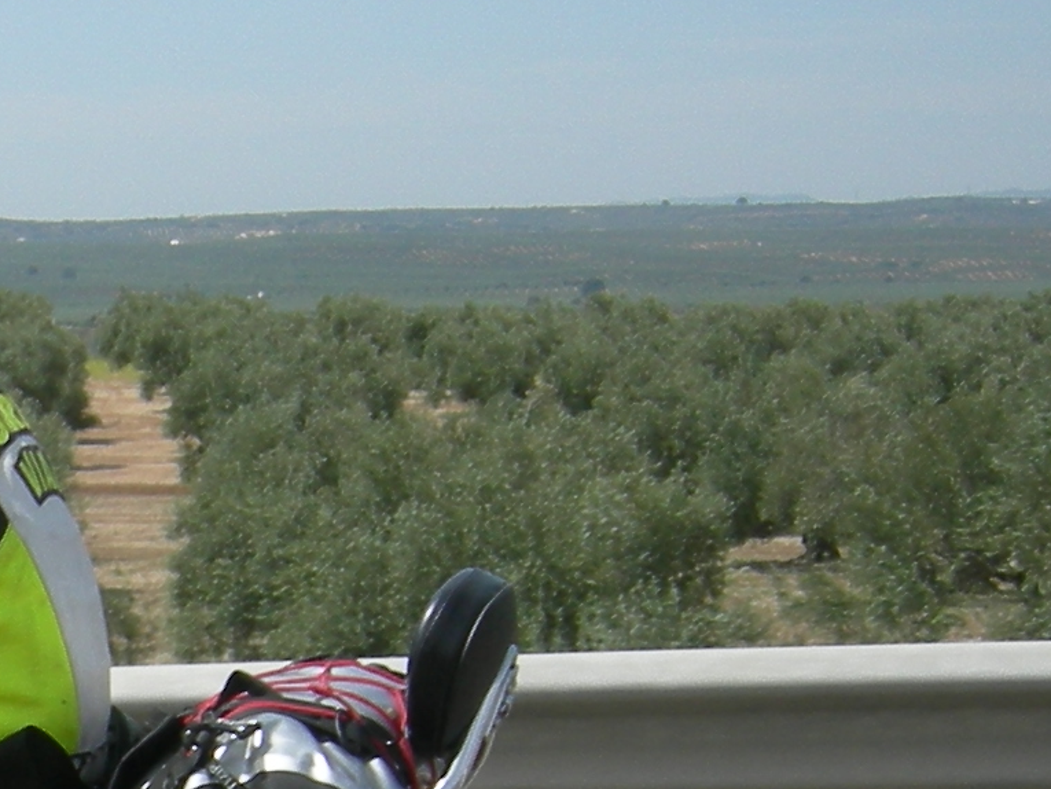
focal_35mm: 122
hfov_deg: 15.2
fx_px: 3705
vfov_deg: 11.9
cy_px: 986
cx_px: -405
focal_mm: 7.5
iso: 64
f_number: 3.4
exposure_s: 1/980
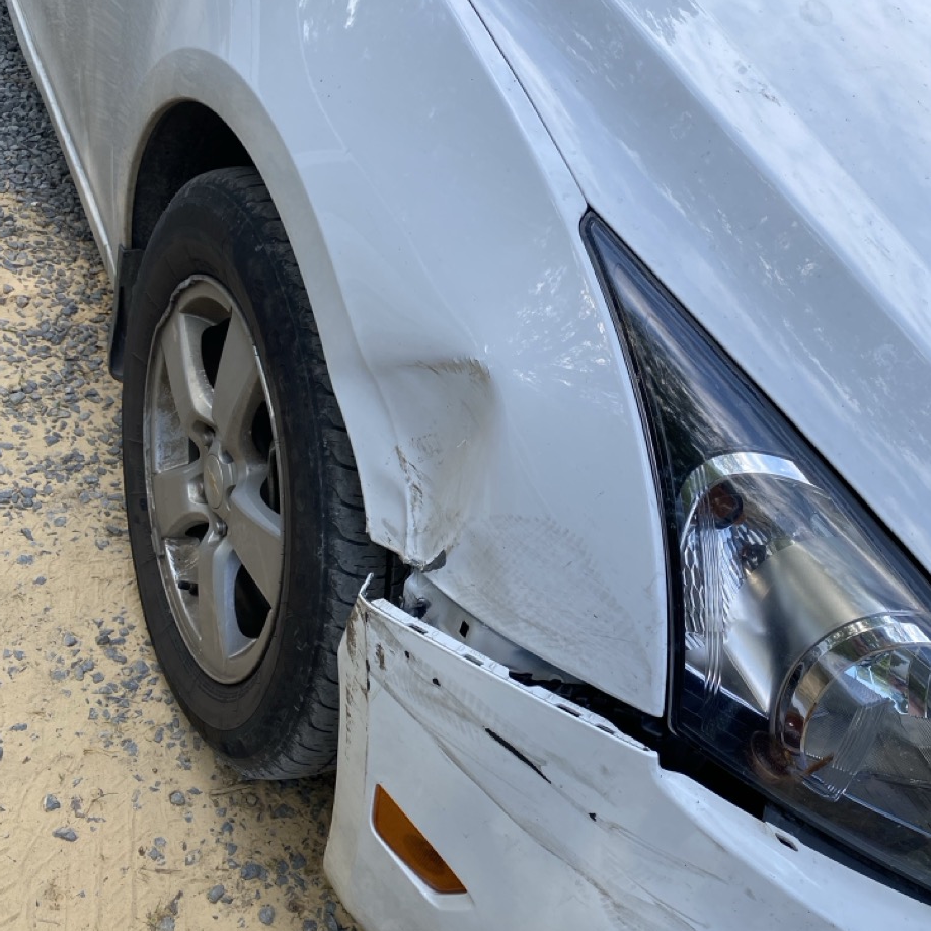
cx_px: 447
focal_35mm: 32
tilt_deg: -40.7
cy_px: 513
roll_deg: -22.0
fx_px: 974
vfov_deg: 51.0
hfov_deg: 51.1
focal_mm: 4.25
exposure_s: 1/573
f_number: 1.8
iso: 32
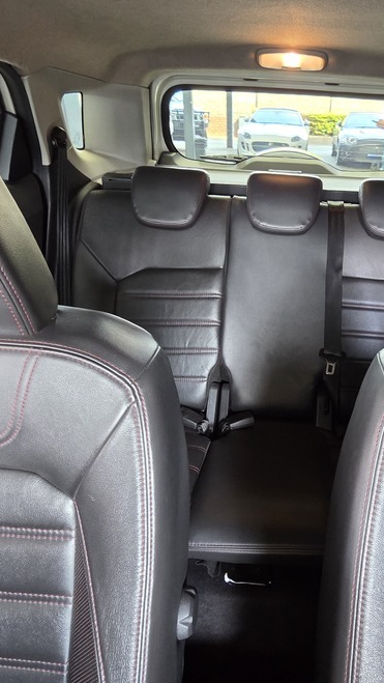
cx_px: 280
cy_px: 334
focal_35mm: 22
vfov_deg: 81.2
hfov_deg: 49.8
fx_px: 398
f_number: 2.2
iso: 400
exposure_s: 1/50
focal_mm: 2.2
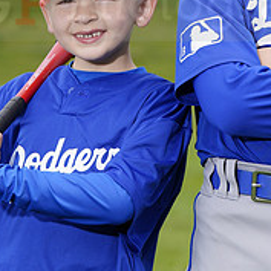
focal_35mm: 334
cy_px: -8
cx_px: 177
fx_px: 2958
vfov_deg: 5.2
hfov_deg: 5.2
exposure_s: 1/250
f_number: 6.3
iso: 100
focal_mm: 120
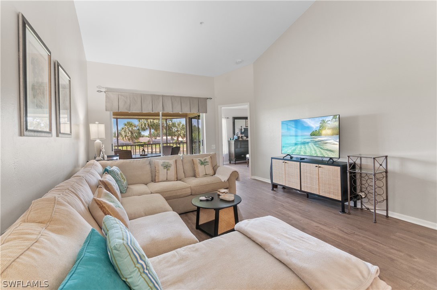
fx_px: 182
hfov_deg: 100.5
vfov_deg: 77.1
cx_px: 218
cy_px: 145
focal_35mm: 15
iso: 200
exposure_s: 1.6
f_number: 8
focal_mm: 10
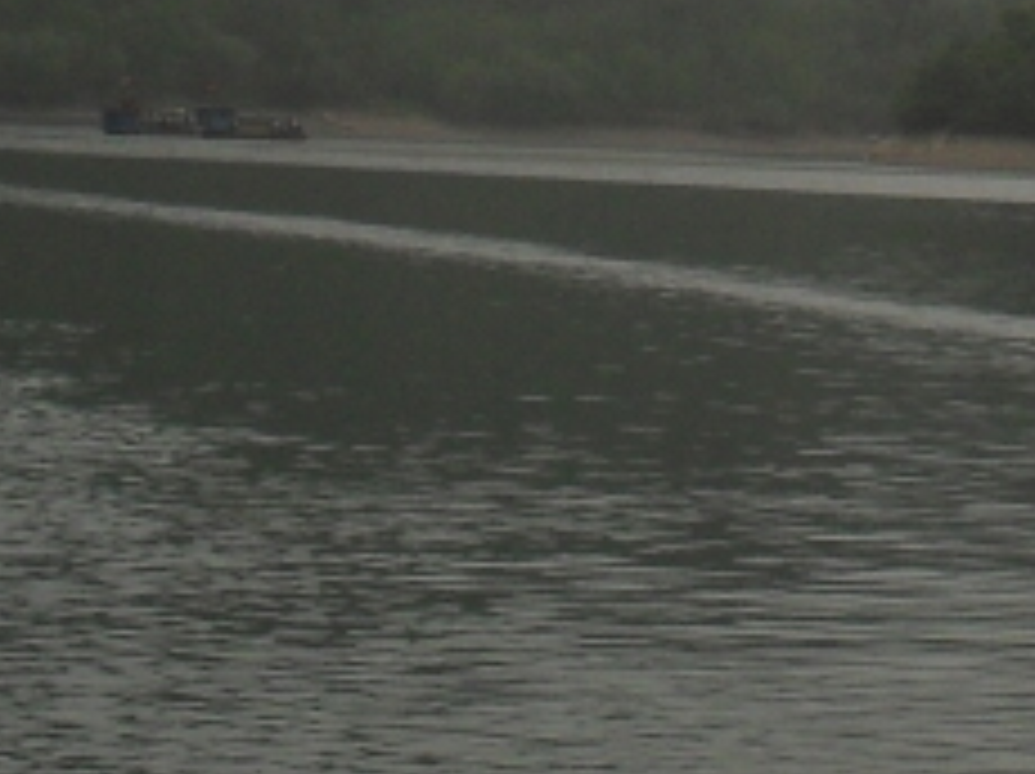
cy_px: -396
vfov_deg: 9.2
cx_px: 1431
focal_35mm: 156
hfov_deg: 12.2
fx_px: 4659
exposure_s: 1/180
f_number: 8.4
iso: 100
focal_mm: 6.3
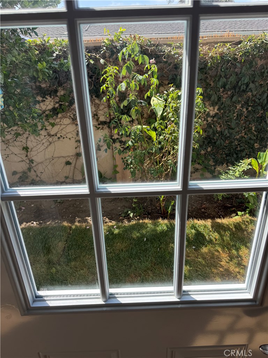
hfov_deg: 56.8
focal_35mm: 24
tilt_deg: -25.5
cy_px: 179
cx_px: 134
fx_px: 248
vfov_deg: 71.6
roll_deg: +2.7
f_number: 1.78
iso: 80
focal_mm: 6.76
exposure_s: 1/864
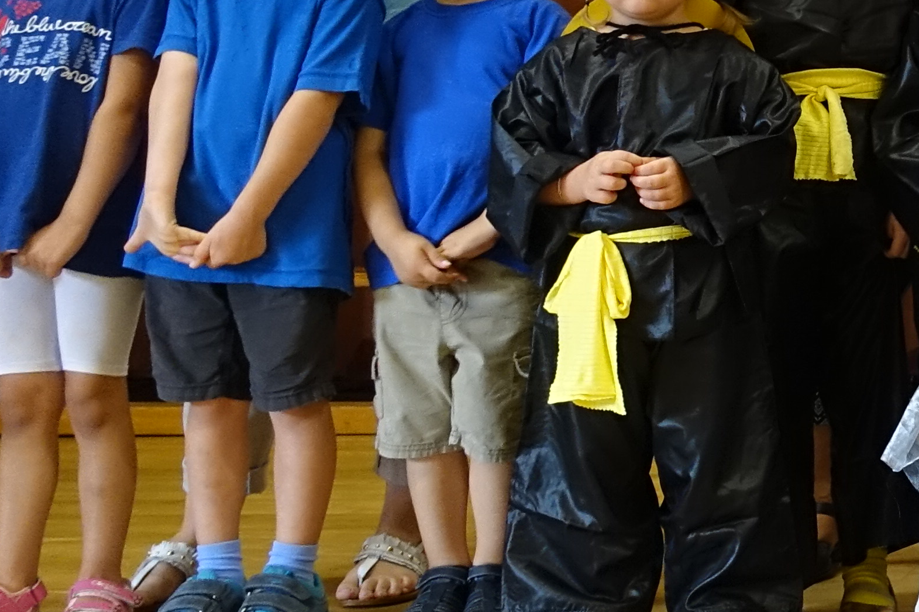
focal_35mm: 101
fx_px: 2578
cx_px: 1444
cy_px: -7
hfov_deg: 17.7
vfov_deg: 13.4
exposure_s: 1/30
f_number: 2.5
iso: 640
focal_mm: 10.51
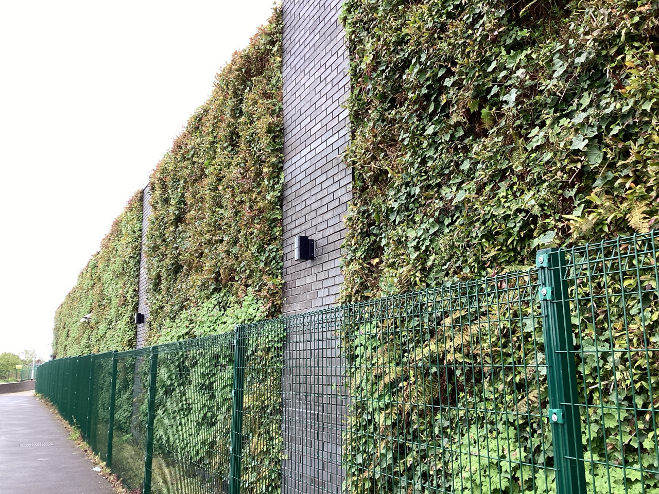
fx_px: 590
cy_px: 247
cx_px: 330
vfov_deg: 45.4
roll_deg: +0.5
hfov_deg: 58.4
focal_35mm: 31
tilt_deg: +10.5
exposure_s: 1/120
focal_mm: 3.3
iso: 40
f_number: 2.4
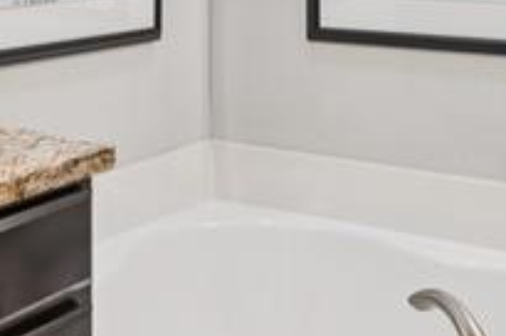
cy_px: -91
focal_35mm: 80
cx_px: -20
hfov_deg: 24.2
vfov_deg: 16.3
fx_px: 1116
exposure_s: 1/4
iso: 320
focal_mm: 15.9
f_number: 13
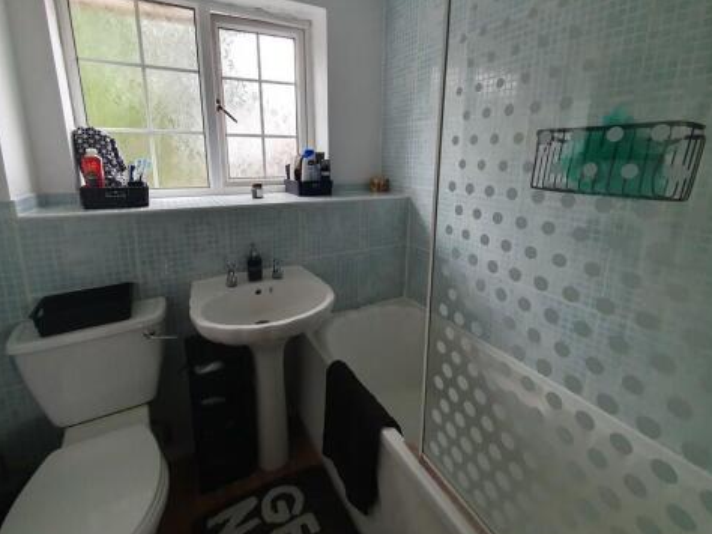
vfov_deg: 77.6
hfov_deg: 94.5
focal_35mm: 16
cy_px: 228
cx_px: 351
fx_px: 329
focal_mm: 1.8
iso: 320
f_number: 2.2
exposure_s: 1/50
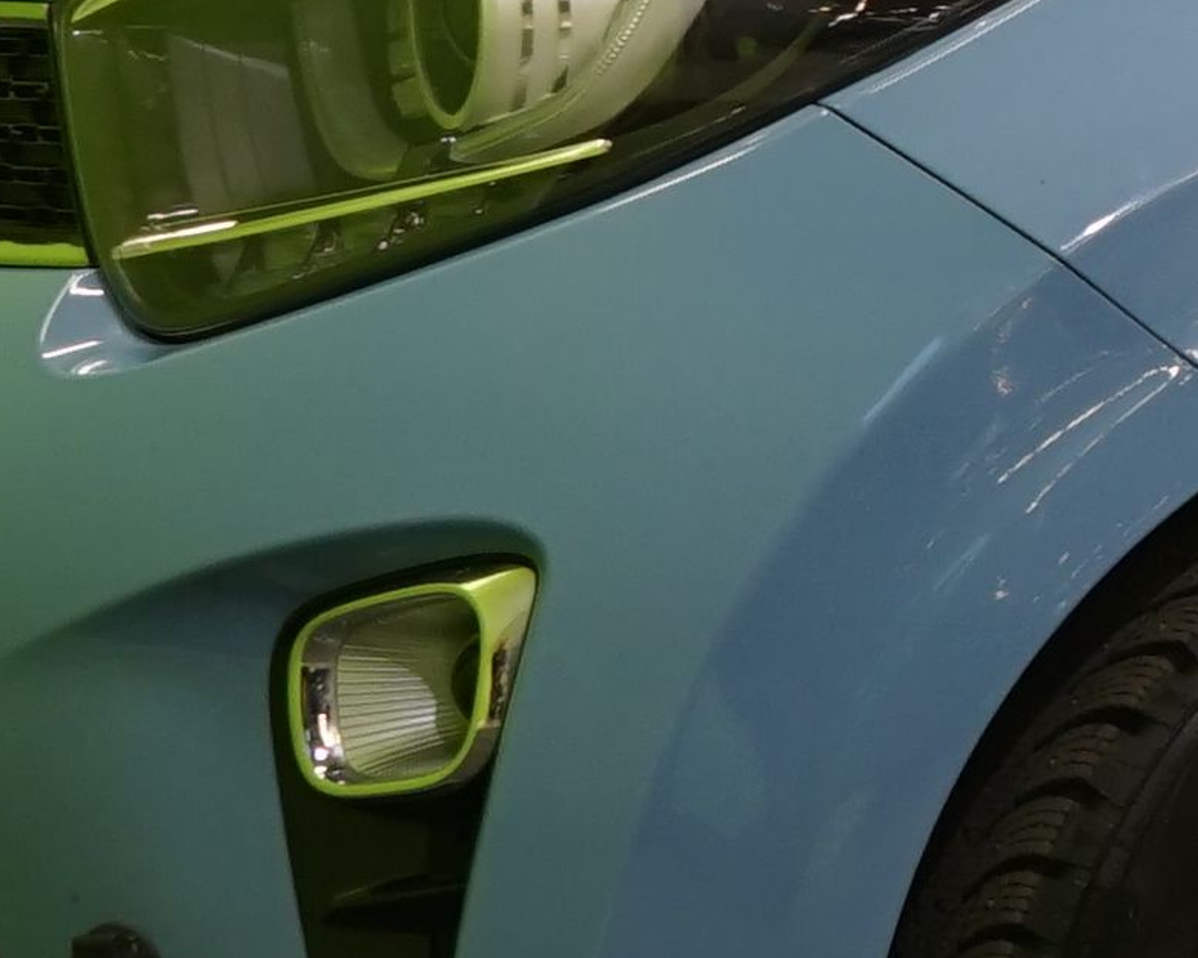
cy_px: -60
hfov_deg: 7.1
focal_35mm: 260
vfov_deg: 5.9
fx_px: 9219
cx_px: 2570
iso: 500
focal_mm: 36
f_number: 6.3
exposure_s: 1/30
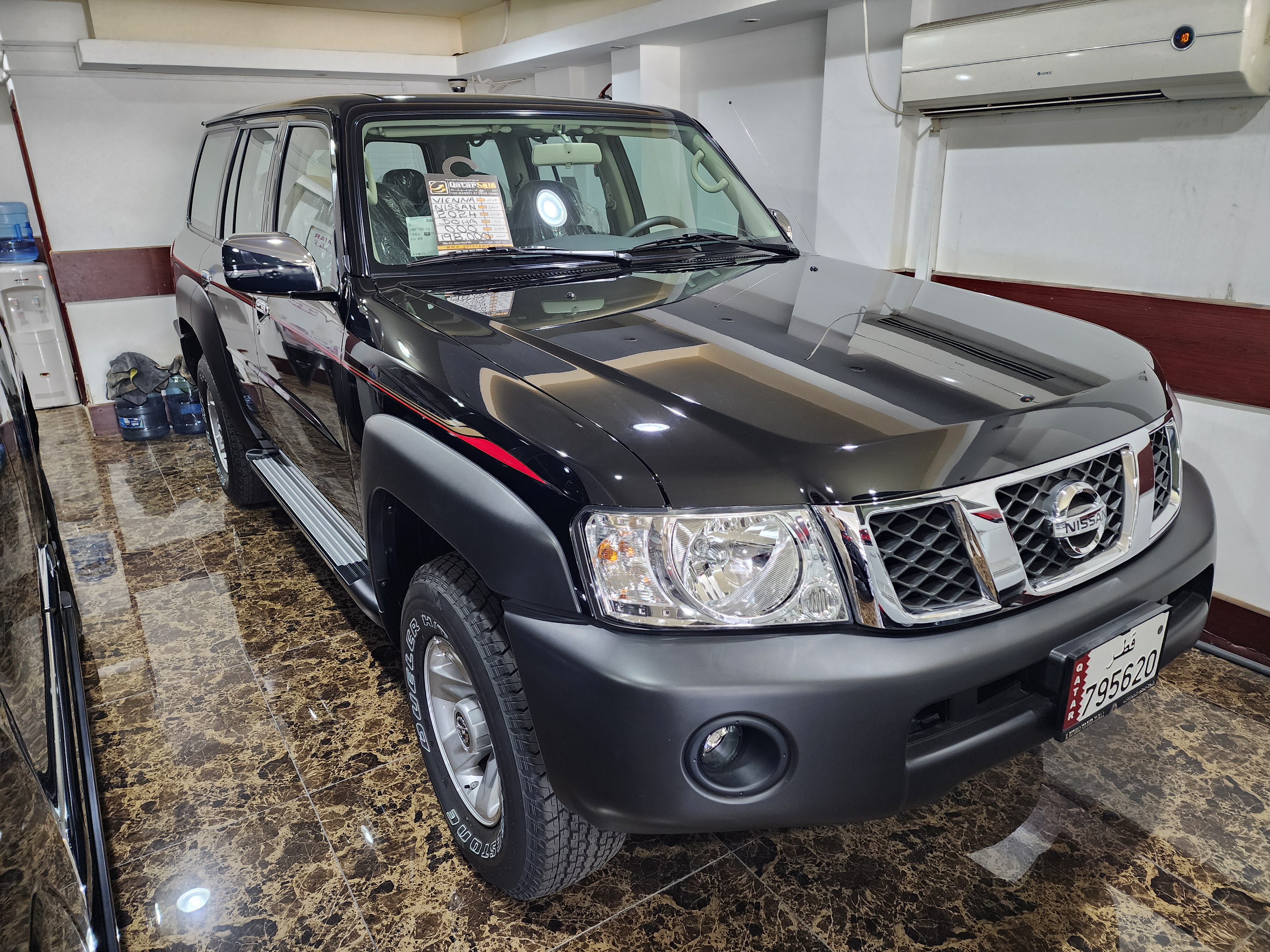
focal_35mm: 23
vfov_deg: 58.9
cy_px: 476
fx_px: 844
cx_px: 635
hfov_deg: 73.9
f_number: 1.8
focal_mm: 6.4
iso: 320
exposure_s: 1/100
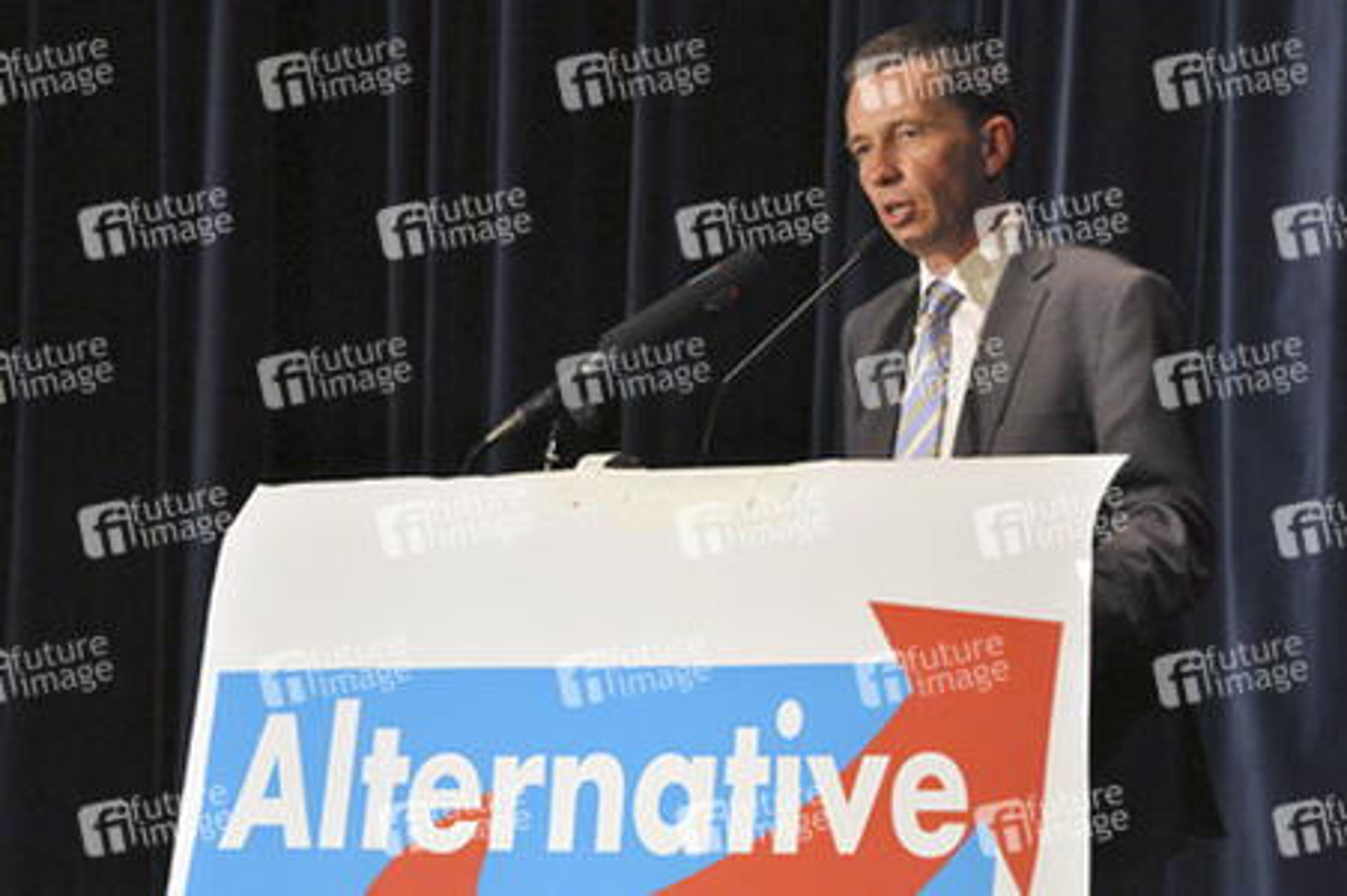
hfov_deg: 8.1
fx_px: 9534
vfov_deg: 5.4
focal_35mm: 255
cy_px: 448
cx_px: 674
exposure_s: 1/160
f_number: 6.3
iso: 3200
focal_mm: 170
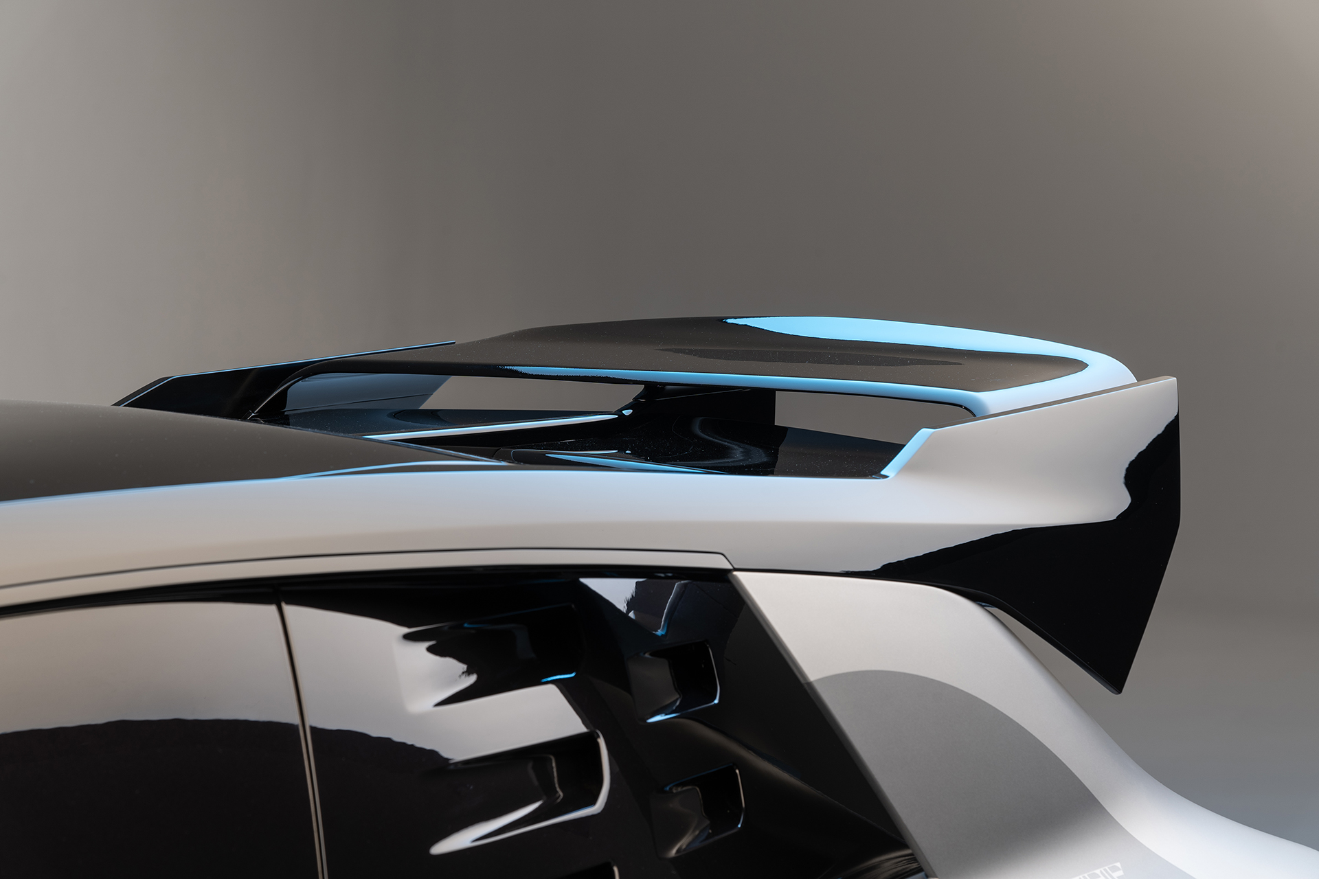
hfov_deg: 17.9
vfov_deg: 12.0
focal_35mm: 114
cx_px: 660
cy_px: 440
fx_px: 4177
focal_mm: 114
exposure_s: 1.6
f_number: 11
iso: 100
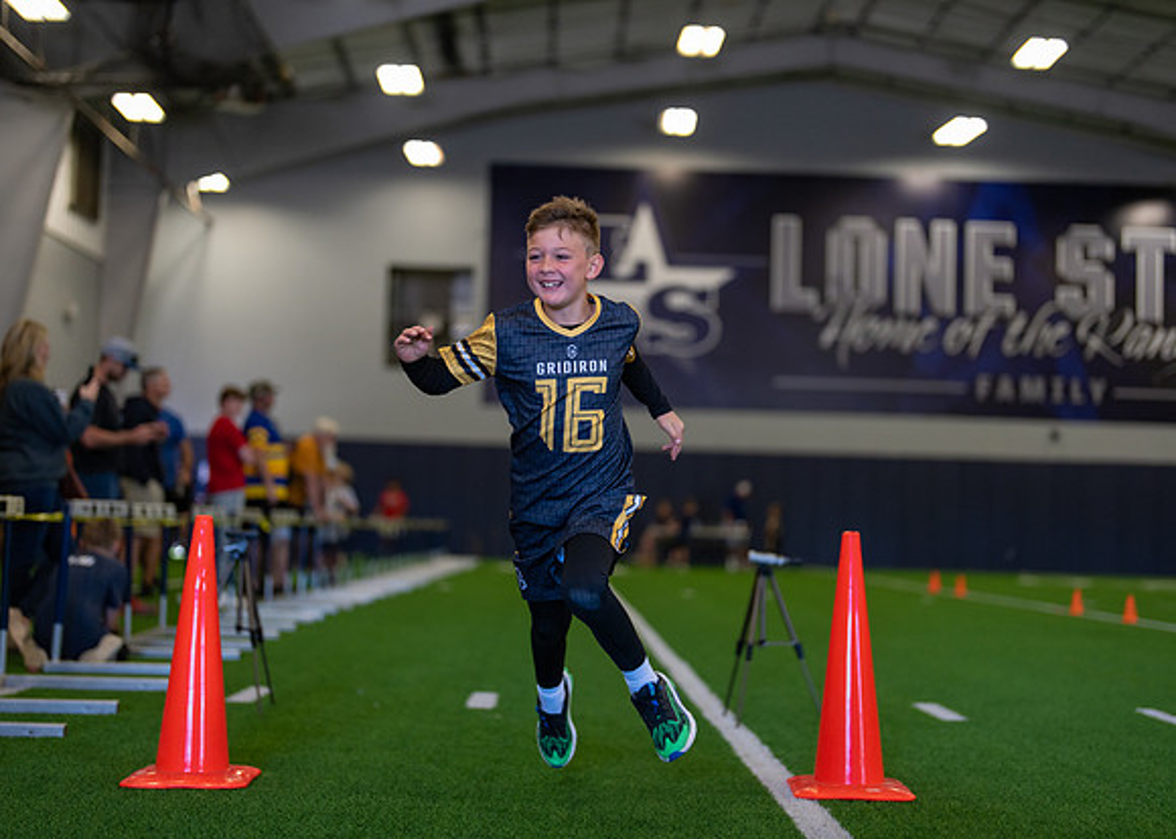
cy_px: 420
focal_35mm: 53
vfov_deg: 26.9
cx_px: 588
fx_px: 1756
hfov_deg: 37.0
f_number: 1.2
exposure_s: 1/1000
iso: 800
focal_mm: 50
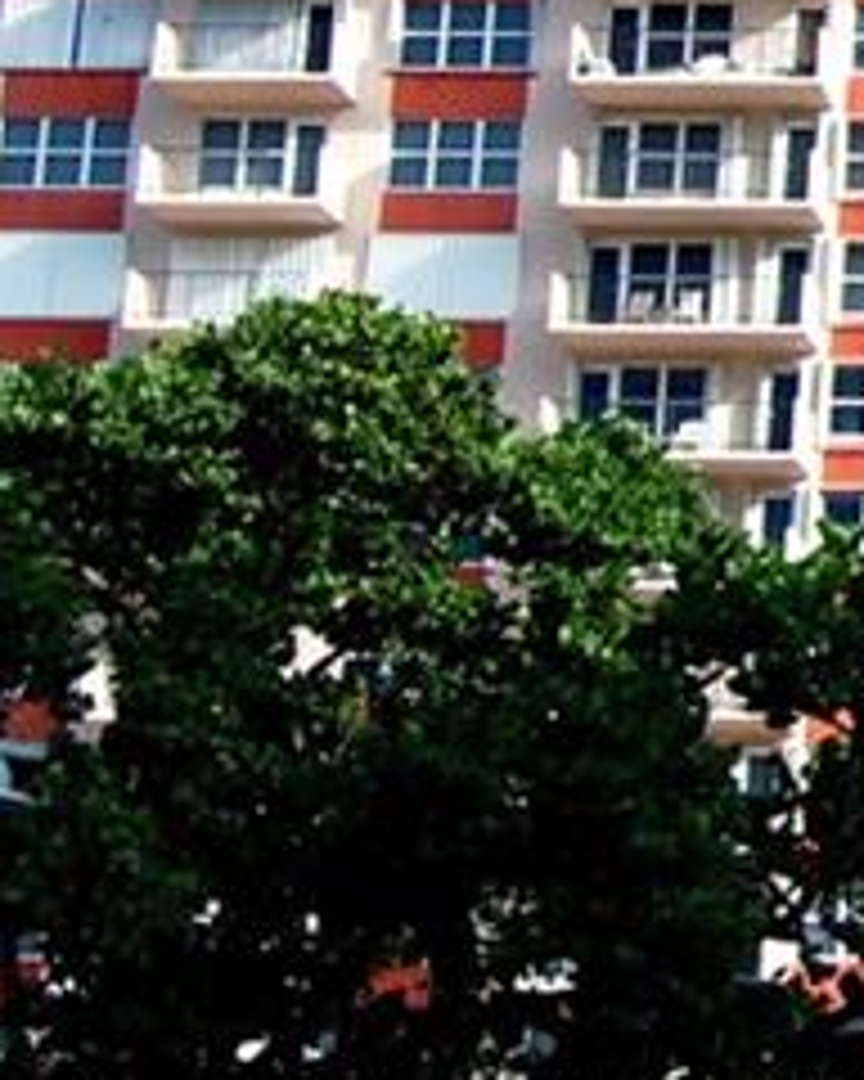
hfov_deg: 9.9
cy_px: -176
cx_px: 2012
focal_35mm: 138
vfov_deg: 13.6
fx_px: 4411
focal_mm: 23
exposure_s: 1/320
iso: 200
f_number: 9
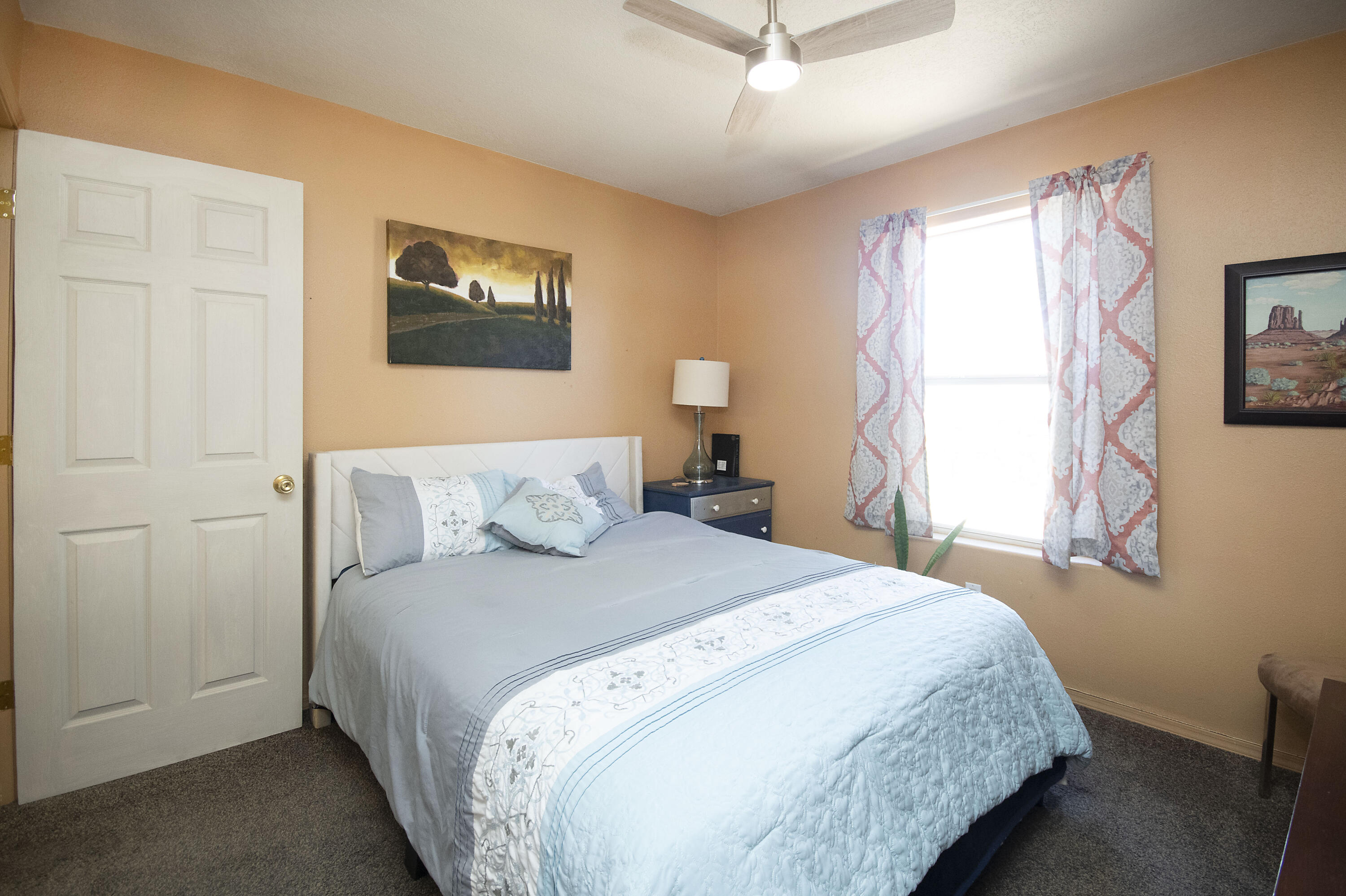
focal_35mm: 15
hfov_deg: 100.4
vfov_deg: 77.3
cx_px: 673
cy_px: 448
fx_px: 561
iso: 1000
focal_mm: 10
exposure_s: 1/40
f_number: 7.1
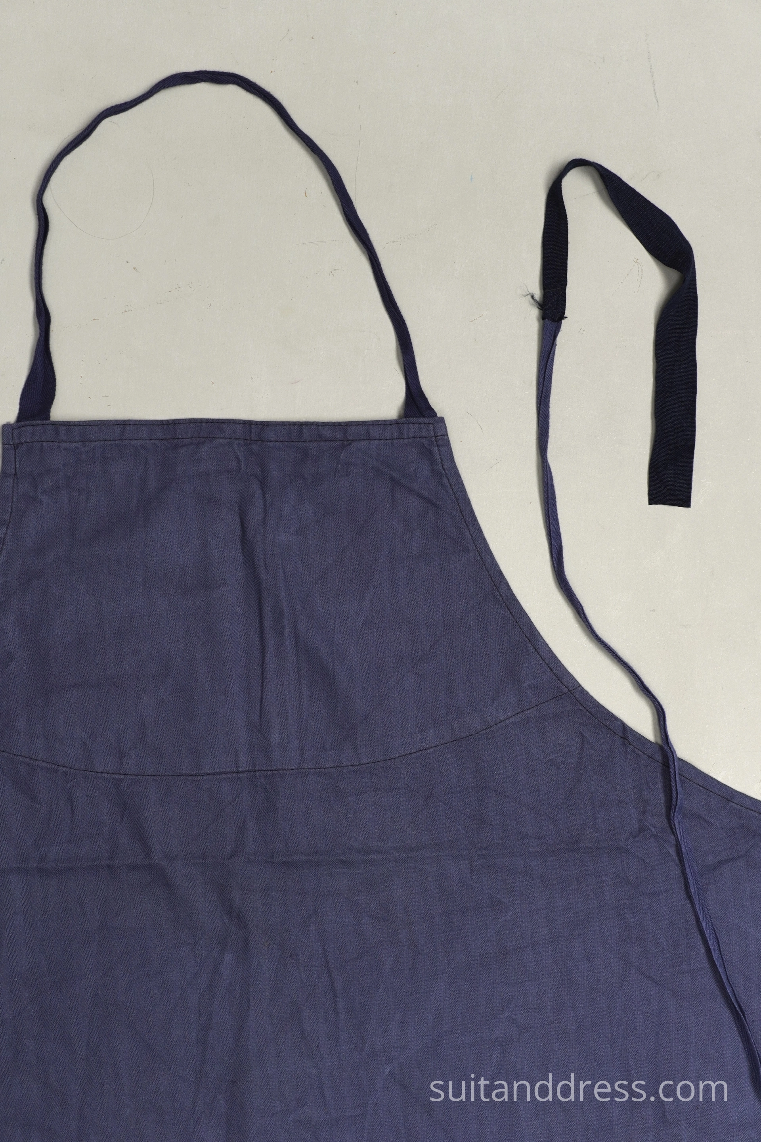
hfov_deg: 28.1
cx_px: 380
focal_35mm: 48
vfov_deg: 41.1
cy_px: 571
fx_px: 1522
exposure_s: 1/100
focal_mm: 32
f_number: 5
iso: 400
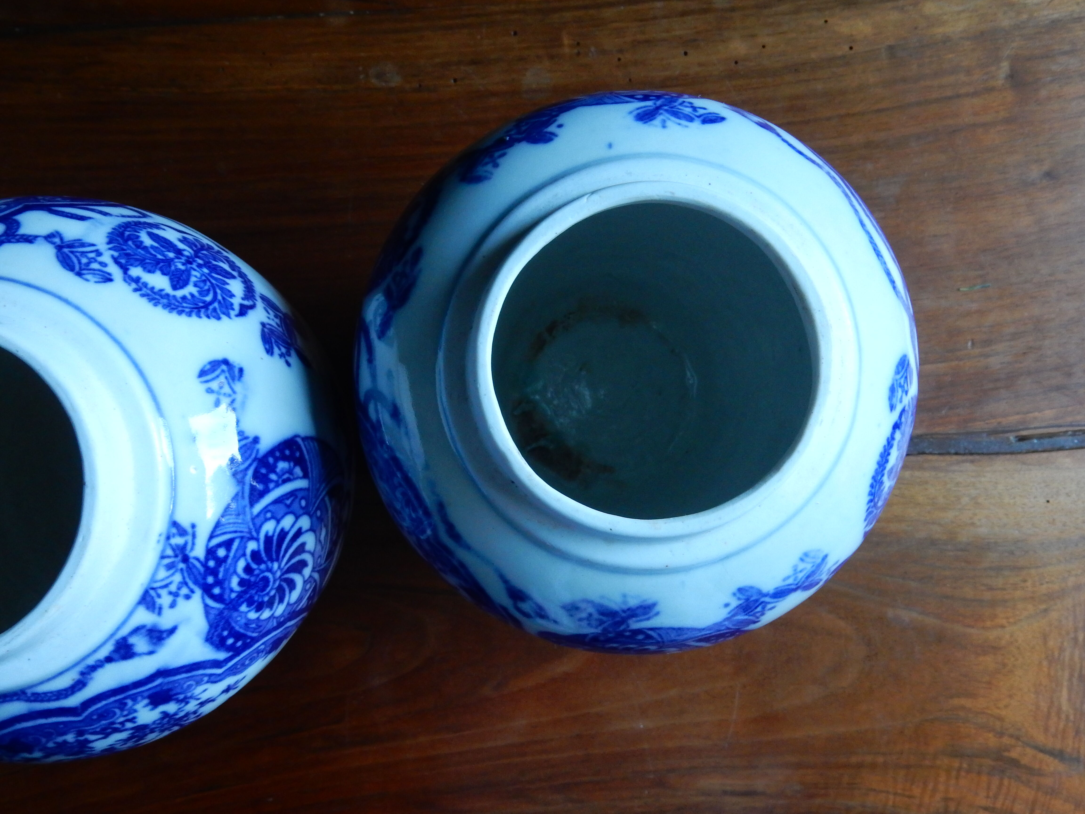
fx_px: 940
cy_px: 407
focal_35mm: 30
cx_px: 542
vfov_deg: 46.8
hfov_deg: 60.0
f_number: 4
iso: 360
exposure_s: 1/30
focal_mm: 5.4
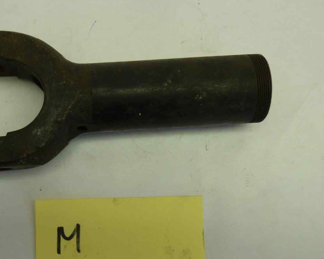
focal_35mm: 45
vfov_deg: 33.1
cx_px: 121
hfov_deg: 40.9
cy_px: 171
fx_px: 431
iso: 80
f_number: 3.3
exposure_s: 1/60
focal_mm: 4.1
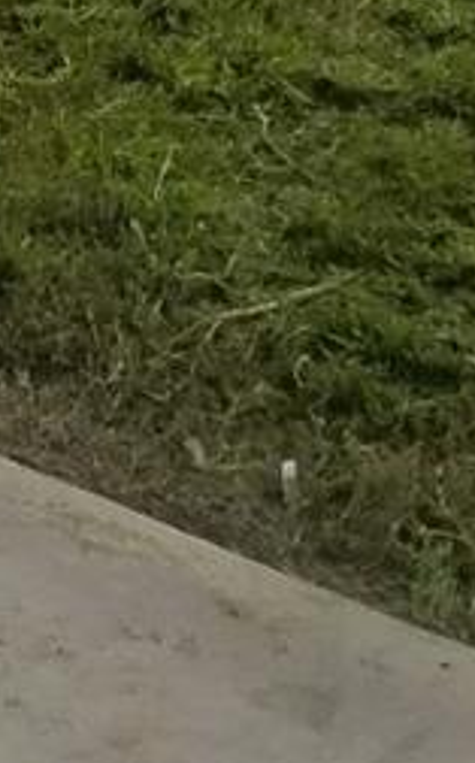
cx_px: -566
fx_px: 3405
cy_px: -833
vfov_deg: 11.4
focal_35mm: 164
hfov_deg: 7.6
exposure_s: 1/270
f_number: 1.7
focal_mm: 4.2
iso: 50
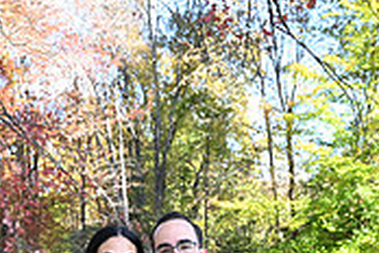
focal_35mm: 80
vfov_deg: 15.3
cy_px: 415
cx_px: 131
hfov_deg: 25.2
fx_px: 842
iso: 200
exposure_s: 1/100
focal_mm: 24
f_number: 5.6
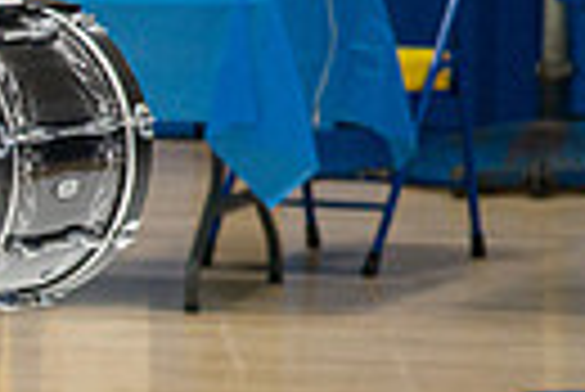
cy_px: 381
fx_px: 14462
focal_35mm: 889
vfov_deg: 1.6
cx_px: -634
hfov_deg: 2.3
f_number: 4
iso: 6400
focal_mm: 200
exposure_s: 1/500
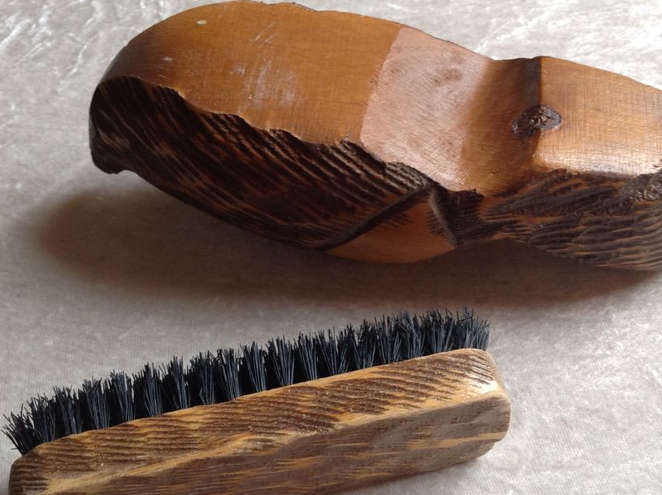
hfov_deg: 43.9
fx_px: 821
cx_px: 352
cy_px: 281
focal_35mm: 43
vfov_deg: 33.5
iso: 80
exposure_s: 1/15
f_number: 2.4
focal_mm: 4.28
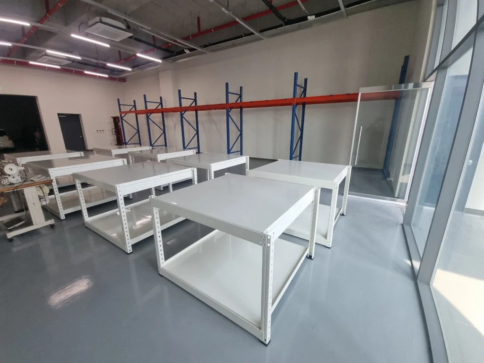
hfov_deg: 106.2
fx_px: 182
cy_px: 182
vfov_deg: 89.9
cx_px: 242
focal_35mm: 13
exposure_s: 1/120
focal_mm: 2.2
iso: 80
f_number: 2.2
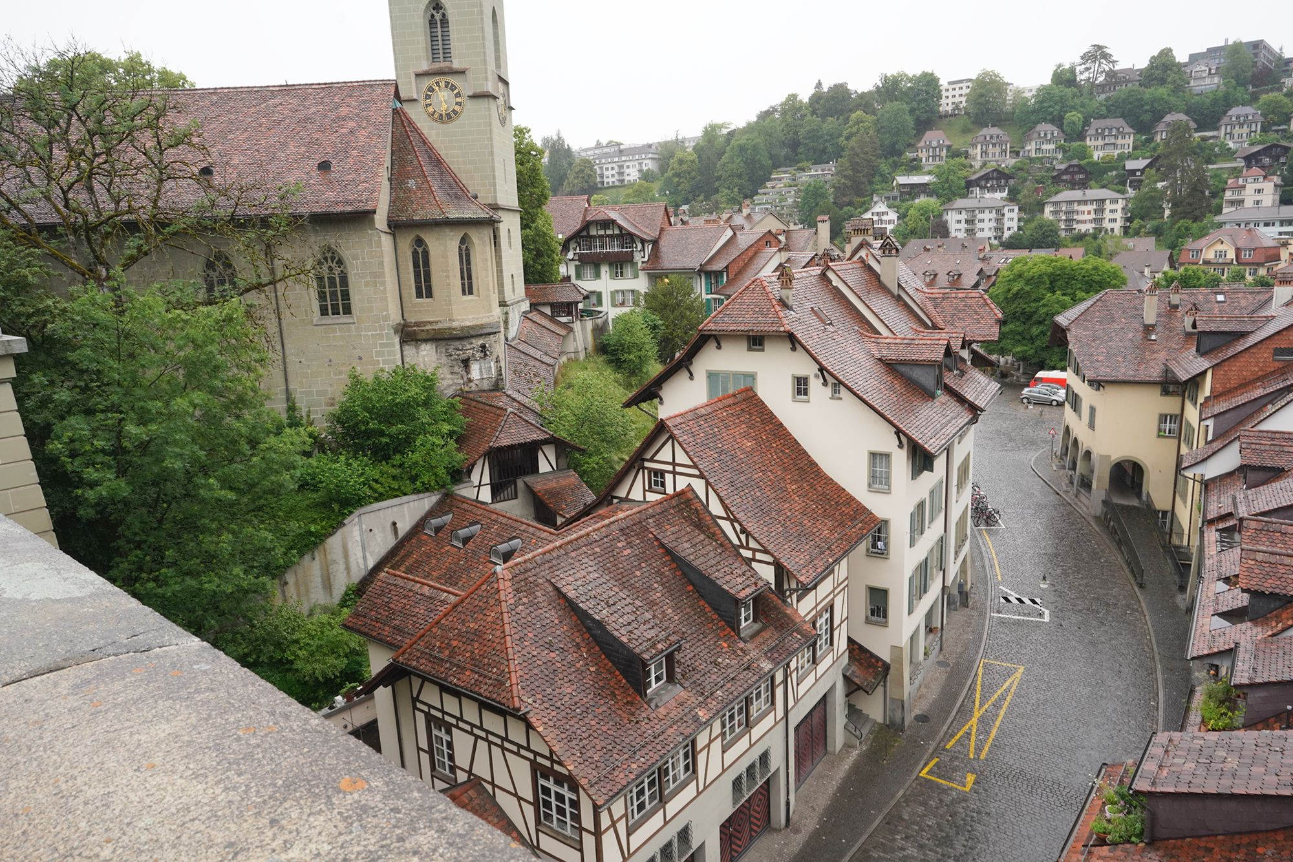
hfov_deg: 73.7
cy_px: 431
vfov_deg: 53.1
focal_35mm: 24
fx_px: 862
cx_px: 646
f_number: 10
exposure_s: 1/100
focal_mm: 24
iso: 800
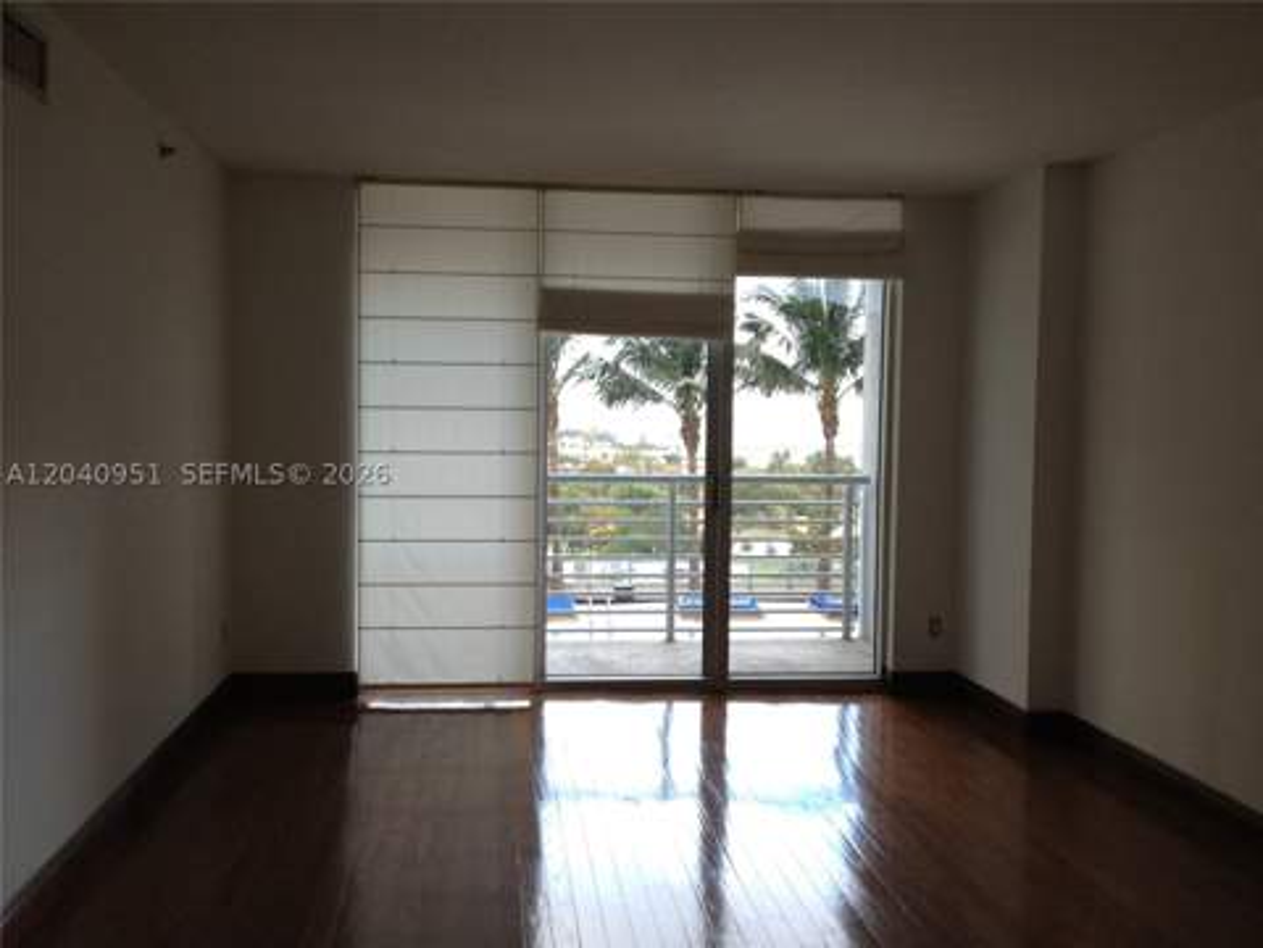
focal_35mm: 35
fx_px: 1277
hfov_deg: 52.6
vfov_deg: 40.7
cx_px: 632
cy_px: 474
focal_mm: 4.28
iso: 80
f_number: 2.4
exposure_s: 1/40
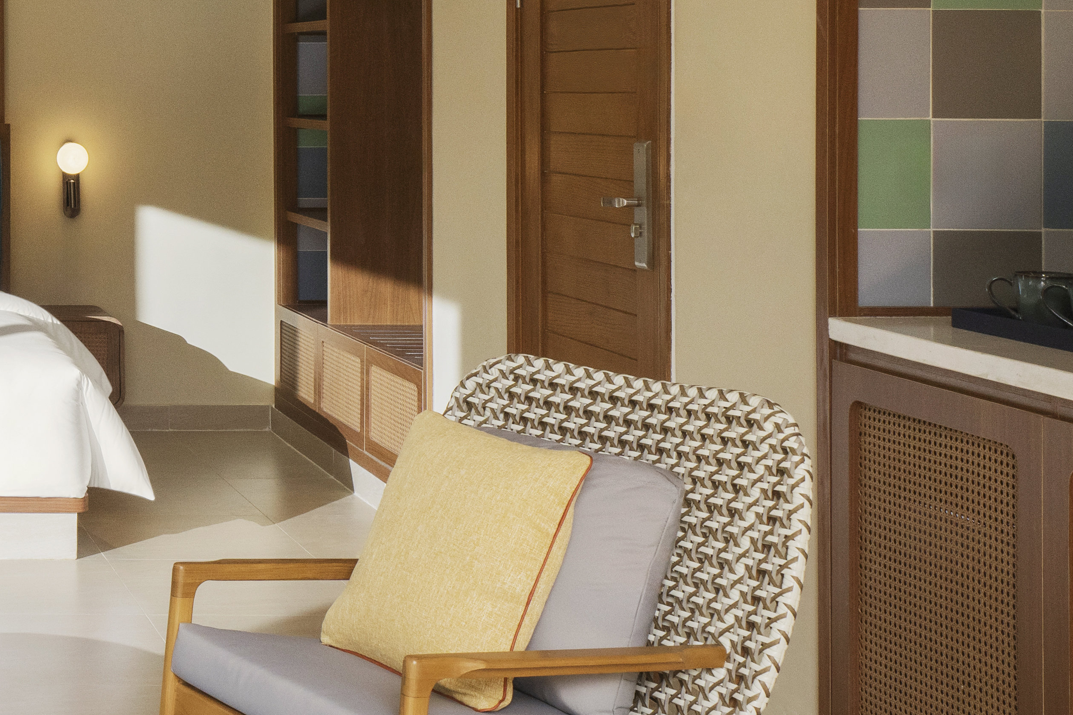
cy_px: 12
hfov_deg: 27.4
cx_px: -238
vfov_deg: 20.6
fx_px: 1907
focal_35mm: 64
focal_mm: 17
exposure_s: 1/80
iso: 640
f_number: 7.1
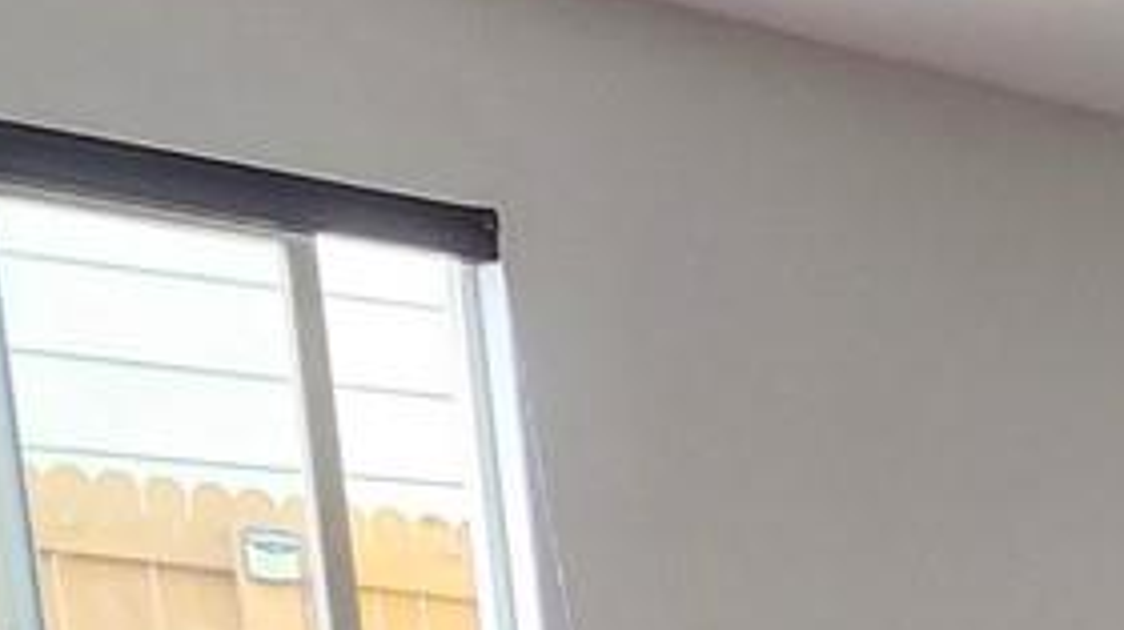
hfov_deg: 23.1
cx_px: 1489
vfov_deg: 12.0
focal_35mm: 81
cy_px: 1517
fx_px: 2412
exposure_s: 1/60
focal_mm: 1.74
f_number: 2.2
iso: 250
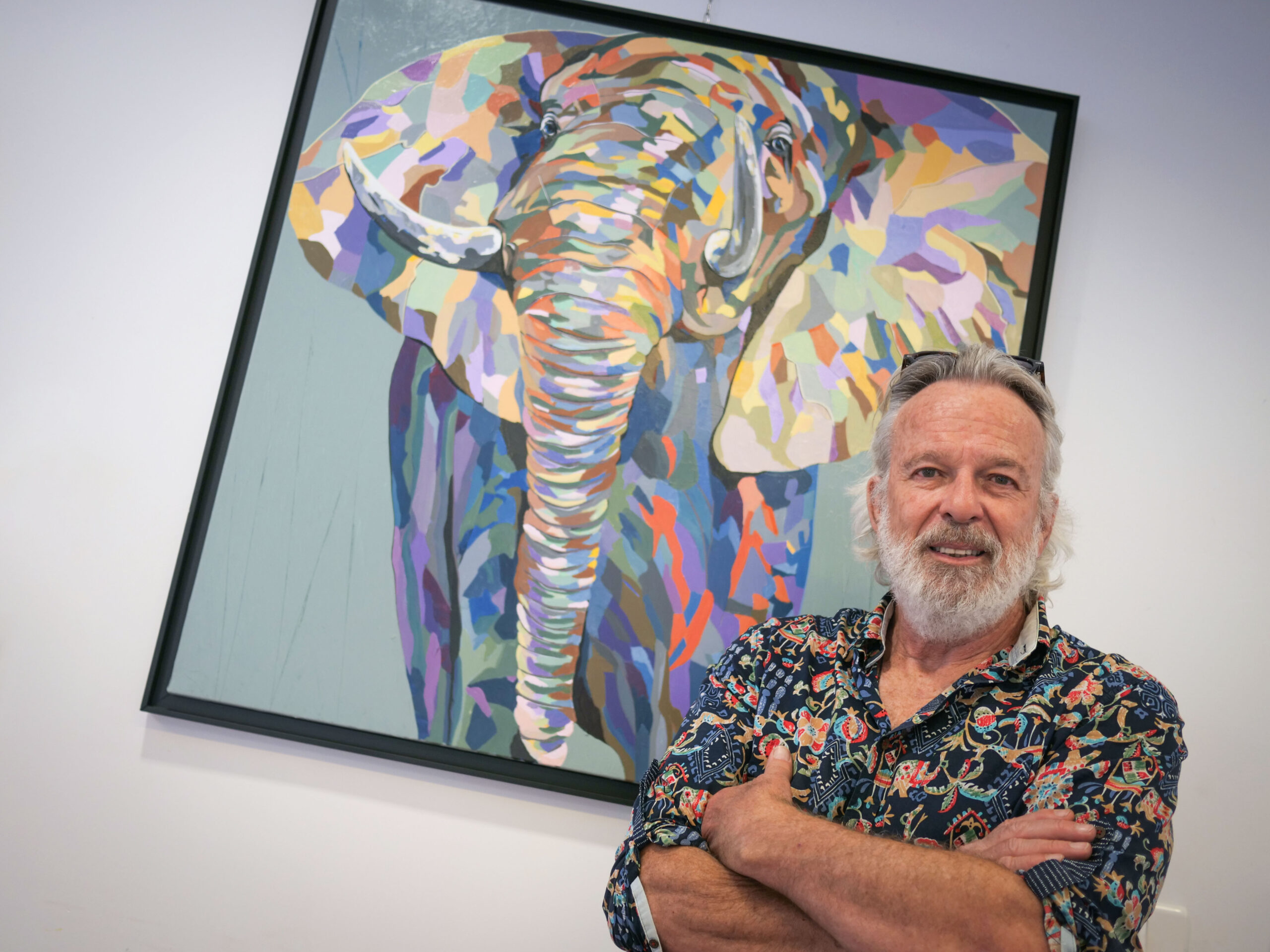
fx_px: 1468
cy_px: 476
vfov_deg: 36.0
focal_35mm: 40
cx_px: 635
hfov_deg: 46.8
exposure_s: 1/160
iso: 200
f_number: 1.7
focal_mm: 20
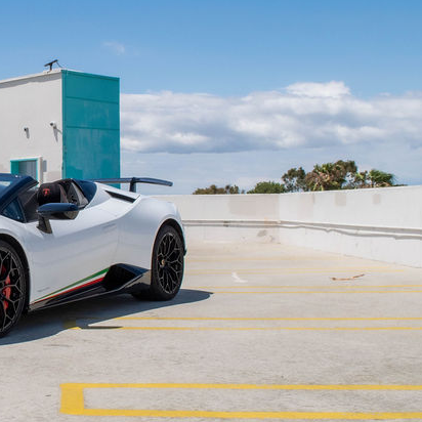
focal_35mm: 57
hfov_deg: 27.5
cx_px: -39
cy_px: 192
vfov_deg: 30.0
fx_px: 786
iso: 320
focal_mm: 18
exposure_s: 1/2000
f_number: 8
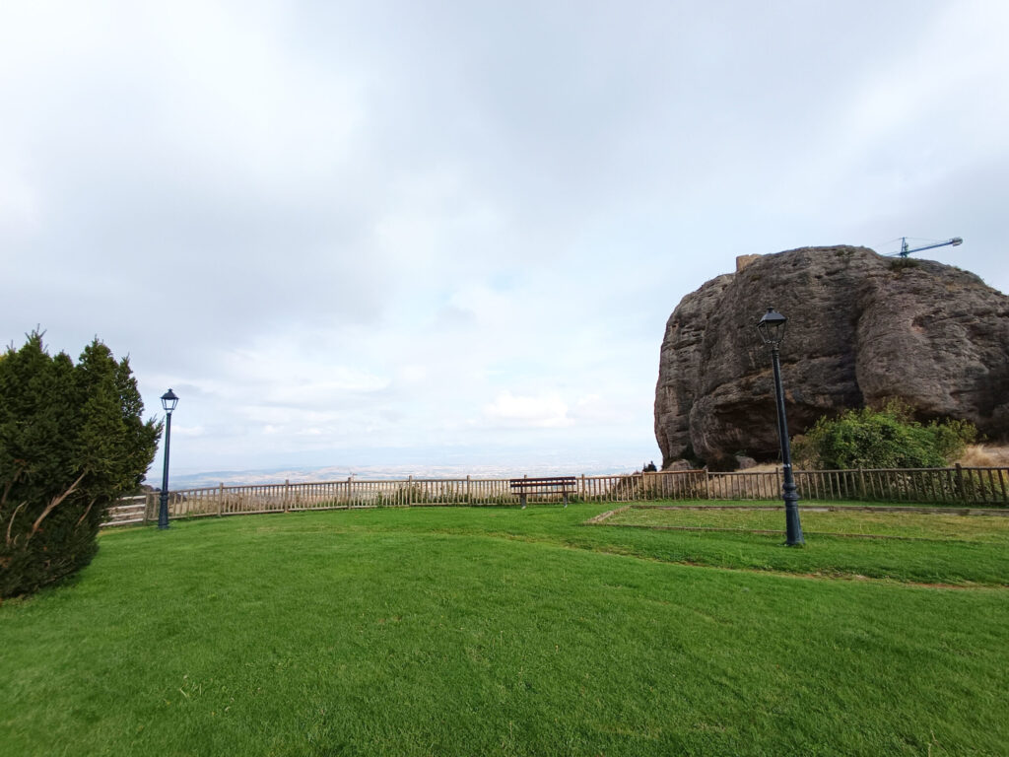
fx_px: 466
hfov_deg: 94.5
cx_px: 504
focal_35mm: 16
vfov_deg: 78.1
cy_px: 378
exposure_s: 1/575
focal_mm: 1.6
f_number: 2.2
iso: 50
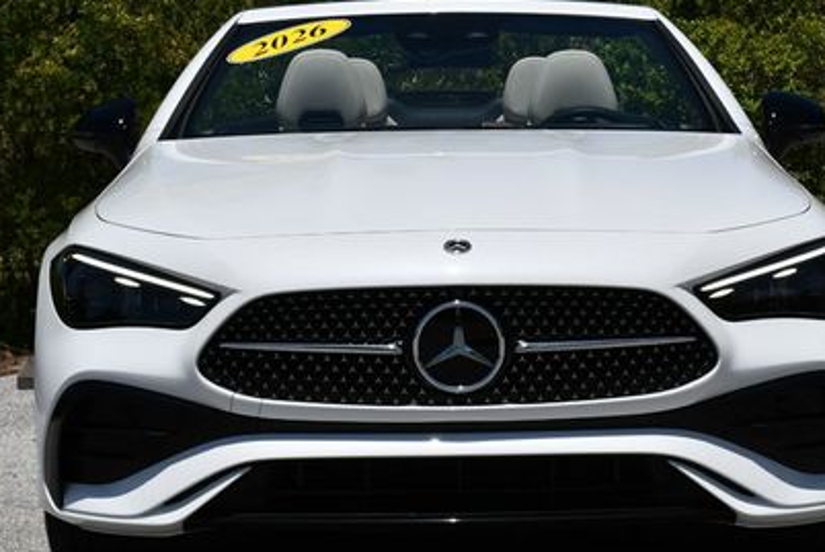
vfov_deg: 11.4
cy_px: 275
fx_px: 2776
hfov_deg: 16.9
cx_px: 505
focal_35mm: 121
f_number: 10
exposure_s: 1/400
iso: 100
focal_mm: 38
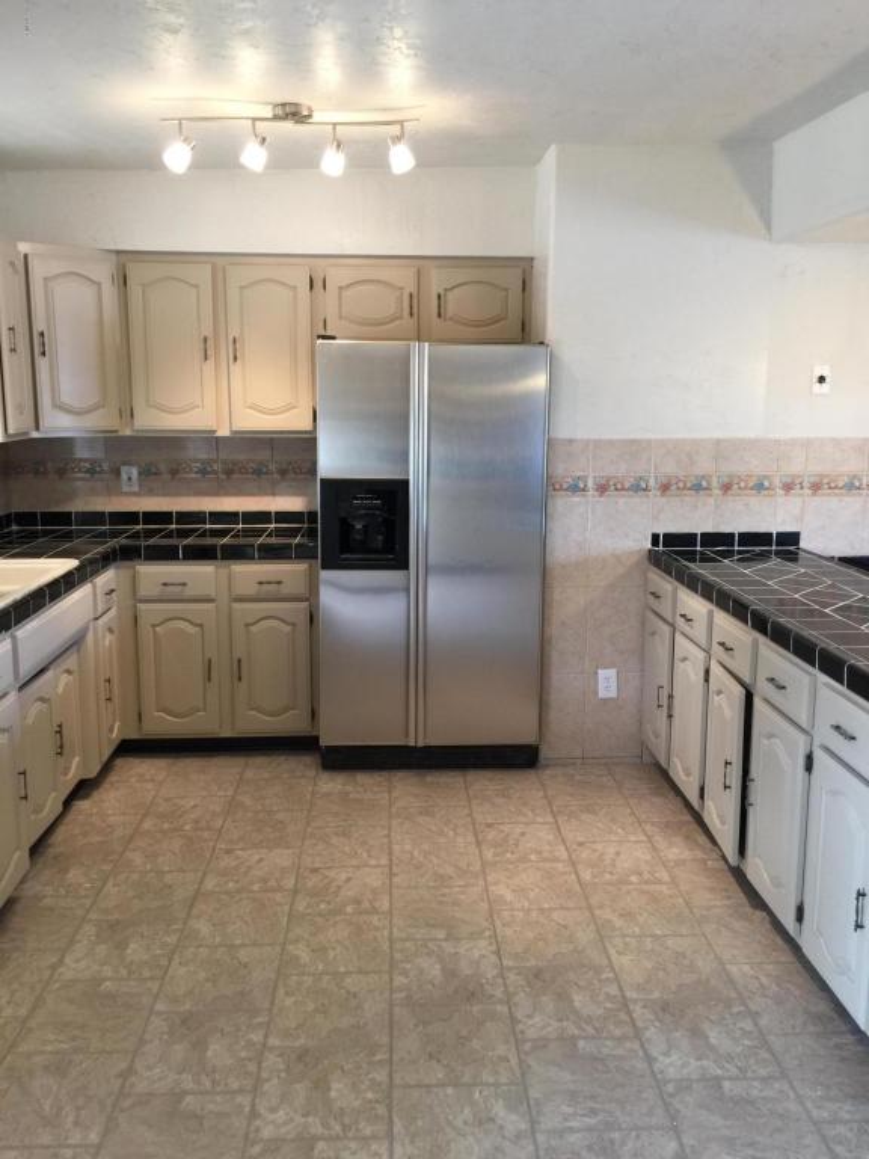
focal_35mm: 29
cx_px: 434
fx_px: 971
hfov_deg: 48.2
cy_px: 580
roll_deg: +0.2
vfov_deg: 61.7
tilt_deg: -8.0
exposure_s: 1/30
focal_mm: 4.15
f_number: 2.2
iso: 50
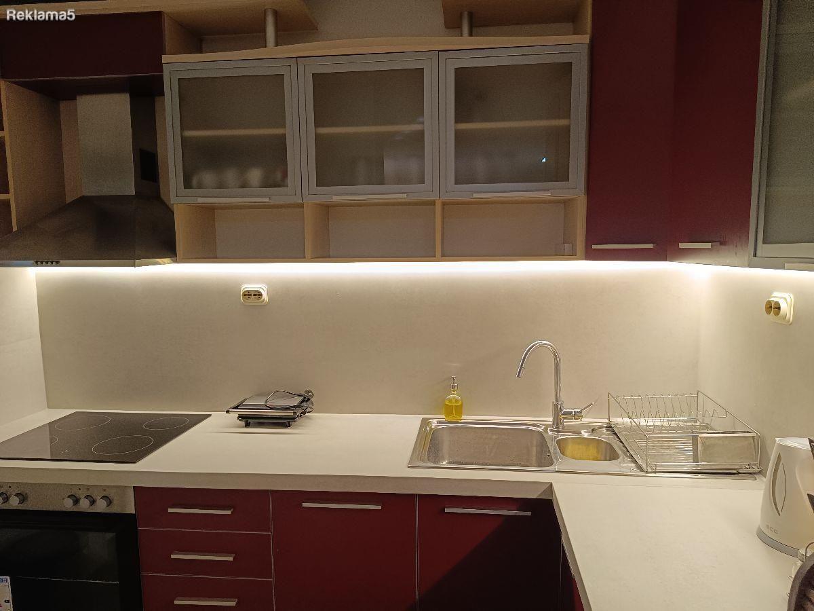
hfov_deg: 71.6
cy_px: 306
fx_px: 564
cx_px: 407
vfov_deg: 56.8
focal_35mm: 24
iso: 398
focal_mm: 5.59
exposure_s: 1/101
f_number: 1.88
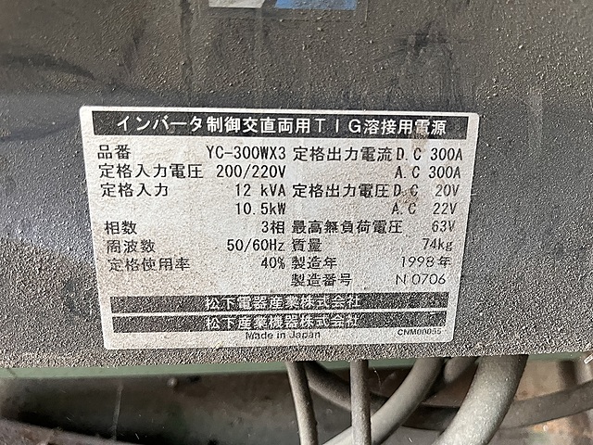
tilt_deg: -44.2
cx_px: 296
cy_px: 222
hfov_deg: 67.3
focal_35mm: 26
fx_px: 445
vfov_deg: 53.1
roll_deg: -4.9
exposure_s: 1/60
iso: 200
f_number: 1.6
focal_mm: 5.1
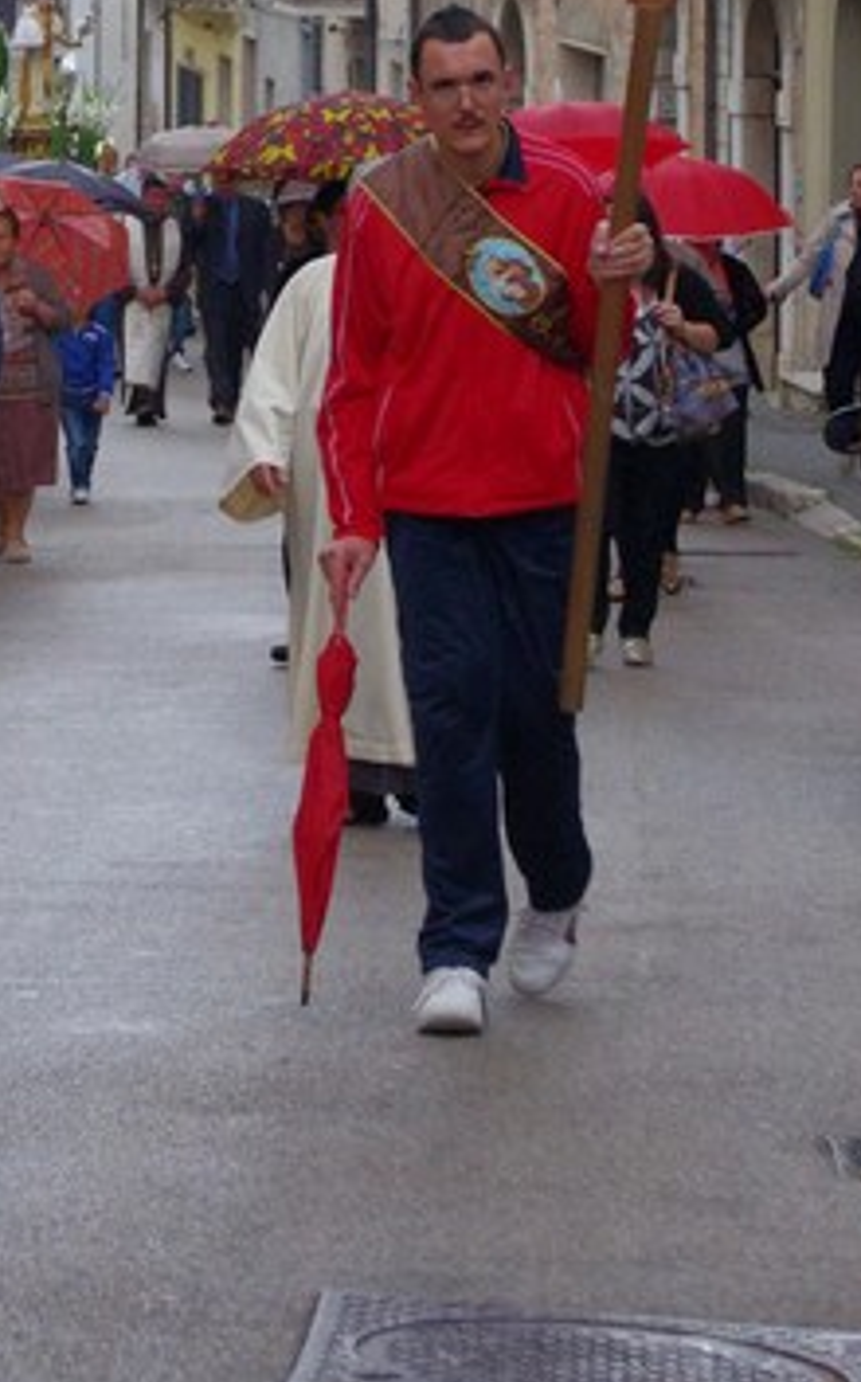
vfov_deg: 10.7
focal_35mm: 195
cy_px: 192
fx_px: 7336
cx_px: 27
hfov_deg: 6.7
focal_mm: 60
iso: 2000
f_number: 6.3
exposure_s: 1/160
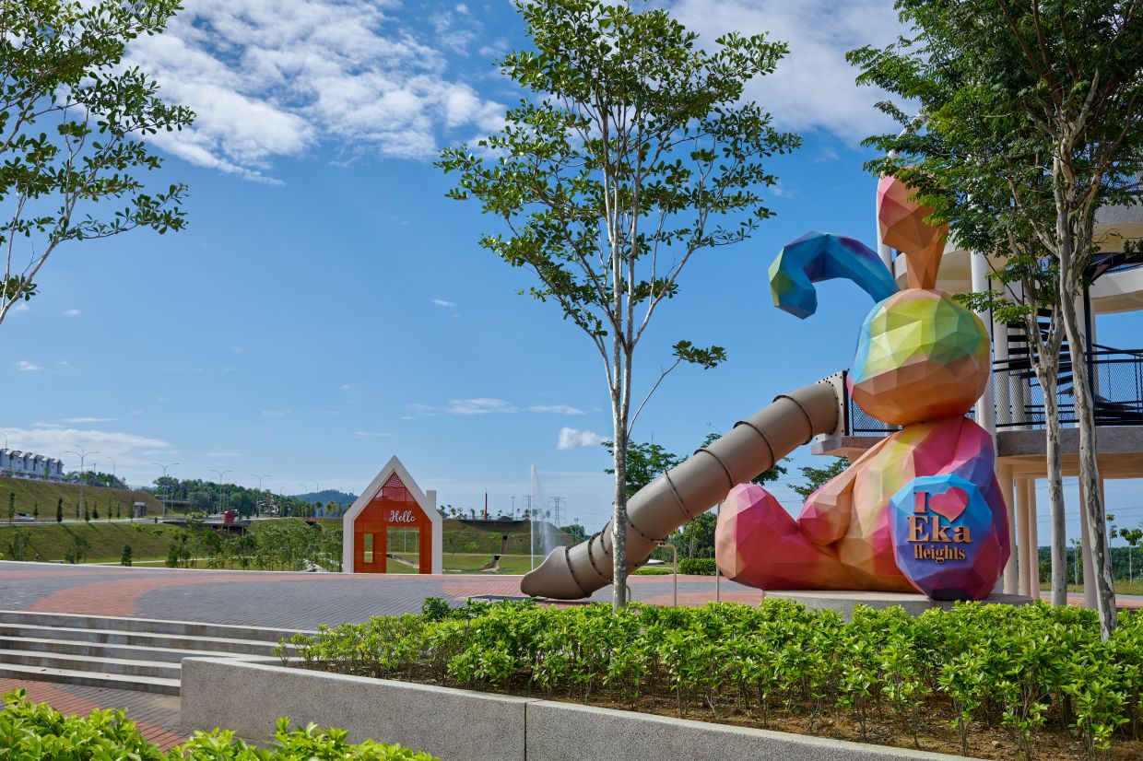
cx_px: 572
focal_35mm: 32
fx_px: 1016
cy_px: 380
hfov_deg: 58.7
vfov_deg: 41.1
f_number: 8
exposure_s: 1/500
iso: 100
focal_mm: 32
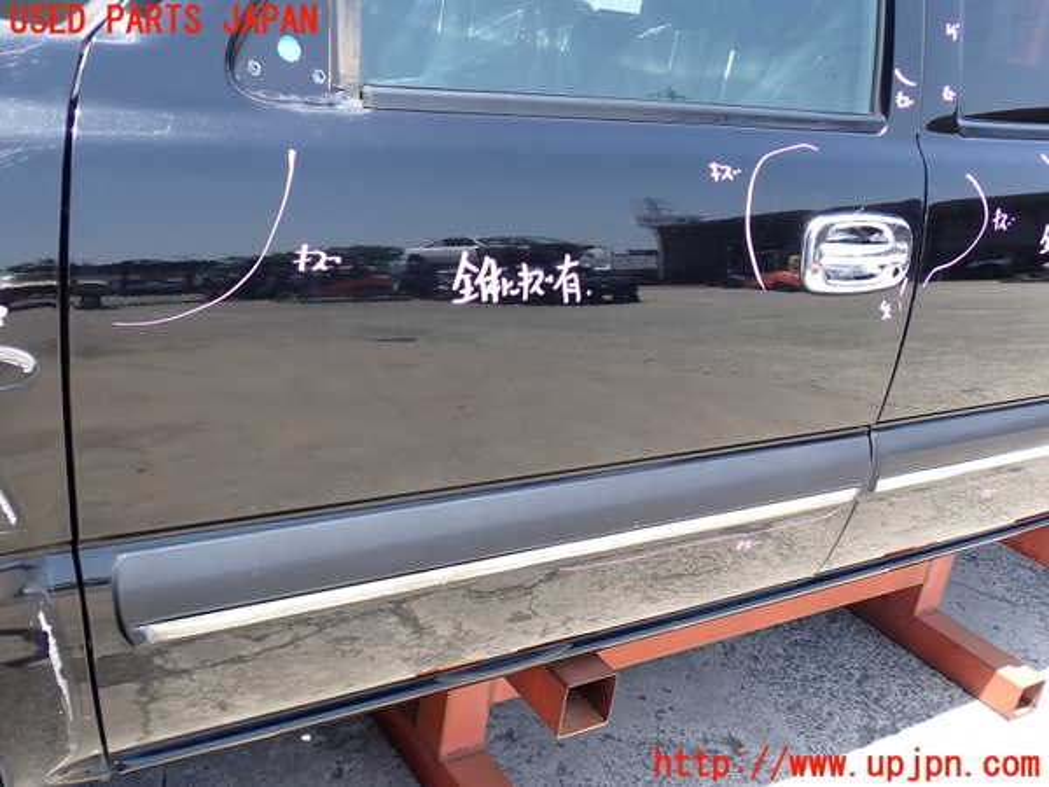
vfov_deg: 39.7
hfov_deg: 51.4
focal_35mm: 36
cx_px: 524
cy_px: 394
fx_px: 1091
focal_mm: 6.37
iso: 100
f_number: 3.5
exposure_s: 1/160
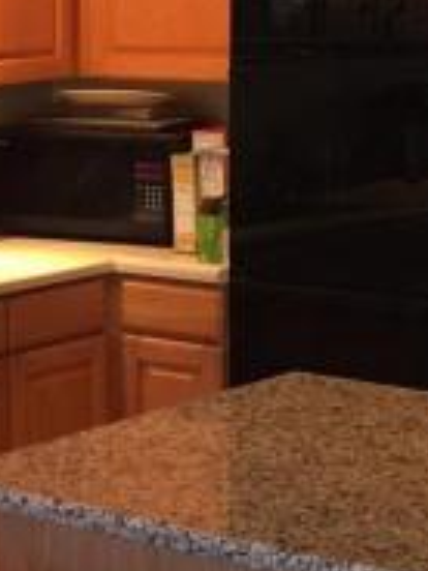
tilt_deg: -5.9
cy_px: 133
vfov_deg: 16.2
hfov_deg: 11.1
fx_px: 1995
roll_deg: +2.0
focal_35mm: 121
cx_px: -419
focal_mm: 4.15
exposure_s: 1/30
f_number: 2.2
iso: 125
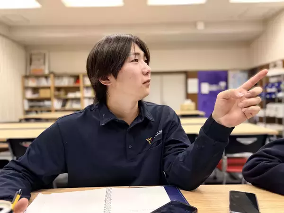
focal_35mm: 26
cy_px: 106
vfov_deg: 53.1
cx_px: 142
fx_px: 213
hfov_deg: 67.3
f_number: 1.6
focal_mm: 5.96
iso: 200
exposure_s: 1/50
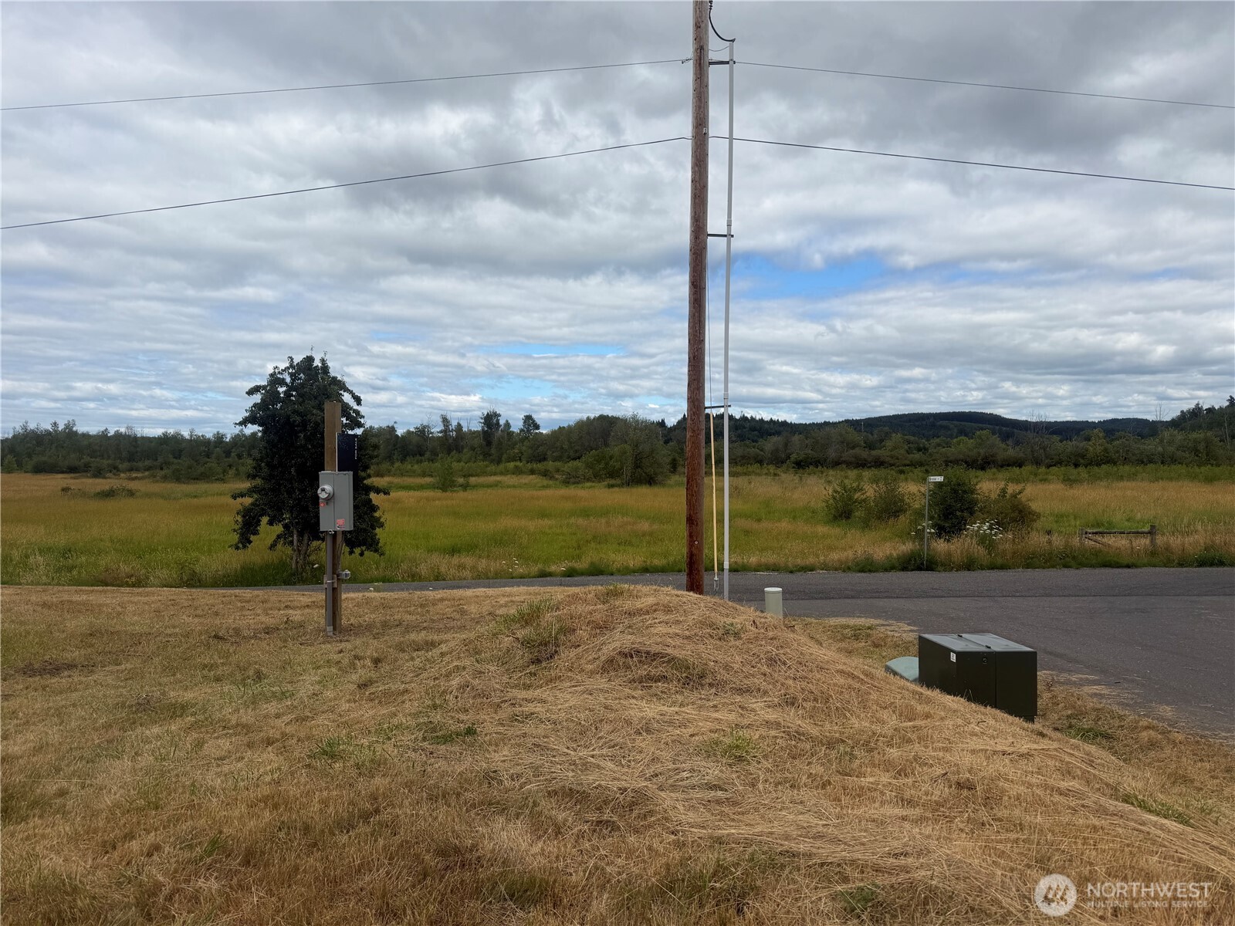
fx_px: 856
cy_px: 463
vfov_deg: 56.8
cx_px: 618
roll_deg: +0.0
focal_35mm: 24
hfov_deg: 71.6
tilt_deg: -0.1
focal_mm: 6.76
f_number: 1.78
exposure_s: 1/4673
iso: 80
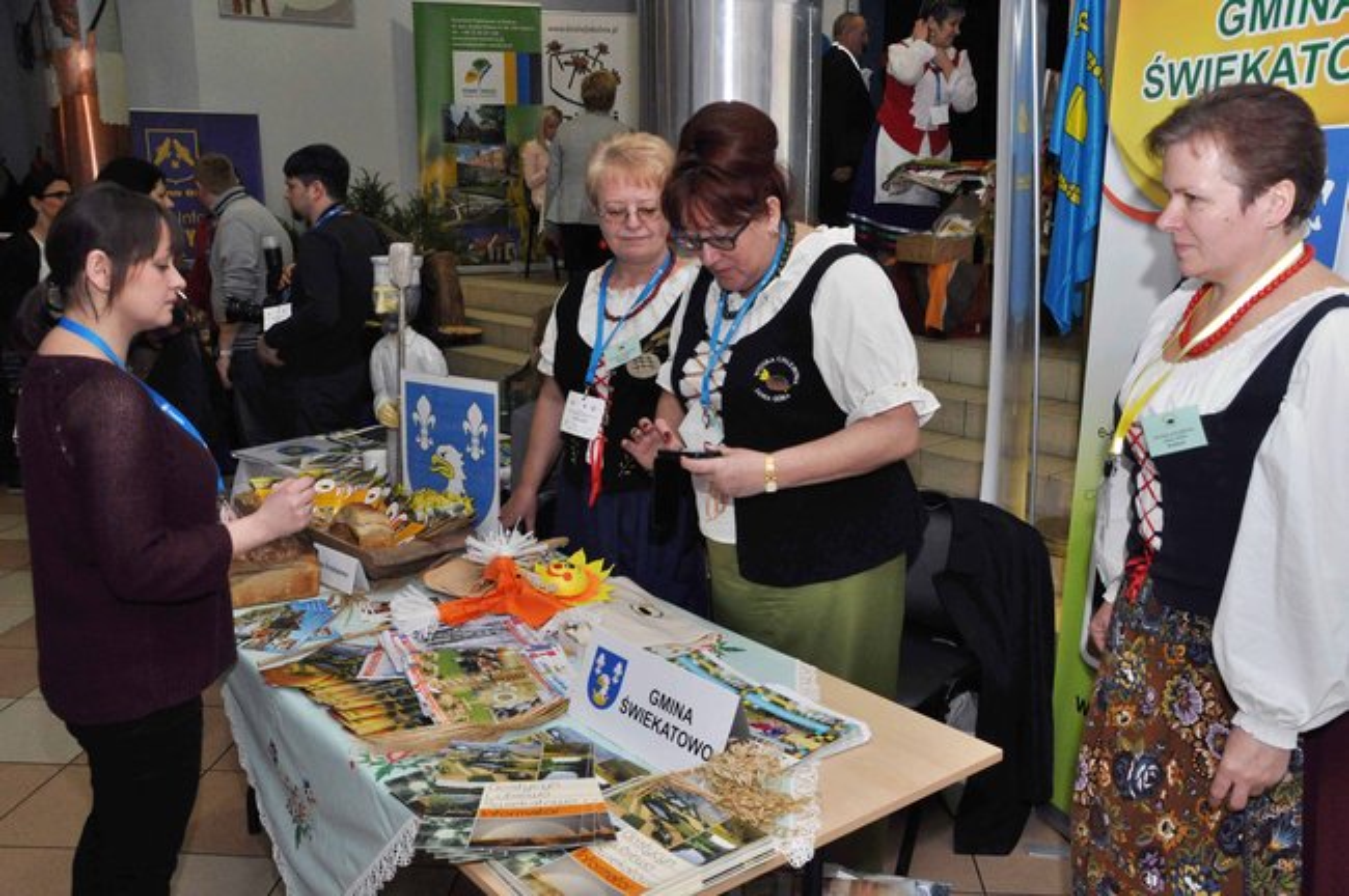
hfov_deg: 57.3
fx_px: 1235
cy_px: 448
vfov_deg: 39.9
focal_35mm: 33
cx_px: 674
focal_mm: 22
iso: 1250
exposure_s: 1/60
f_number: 11
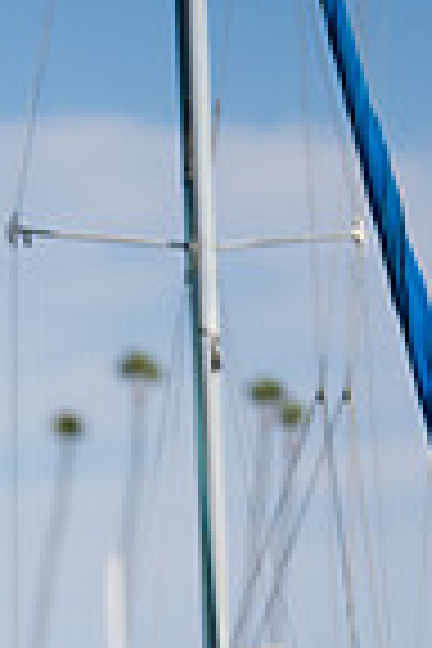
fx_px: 7199
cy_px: 896
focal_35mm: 400
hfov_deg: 3.4
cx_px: -176
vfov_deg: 5.1
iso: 200
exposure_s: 1/5000
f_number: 2.8
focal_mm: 128
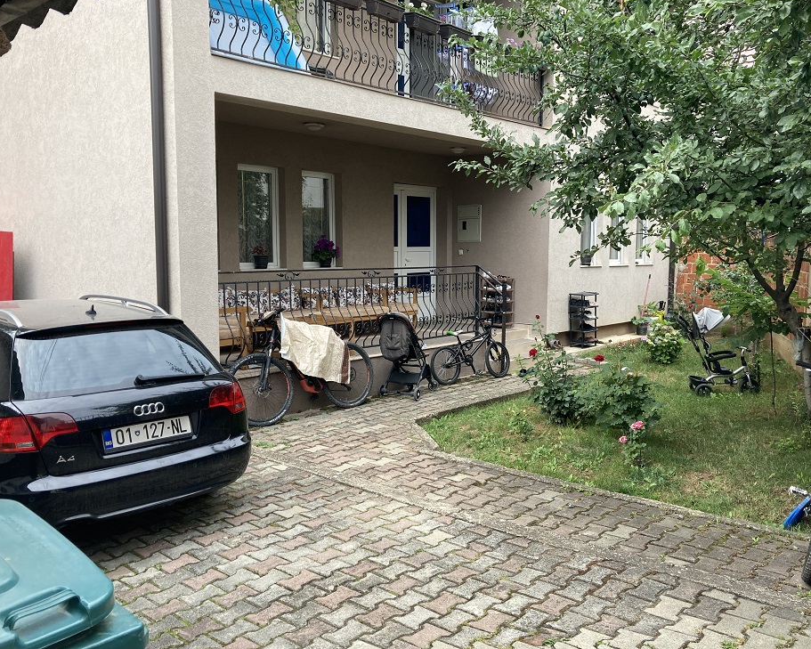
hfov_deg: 58.8
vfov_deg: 48.5
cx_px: 417
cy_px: 317
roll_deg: -0.6
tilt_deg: -6.9
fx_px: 720
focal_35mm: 30
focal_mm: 3.99
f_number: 1.8
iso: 20
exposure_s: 1/274
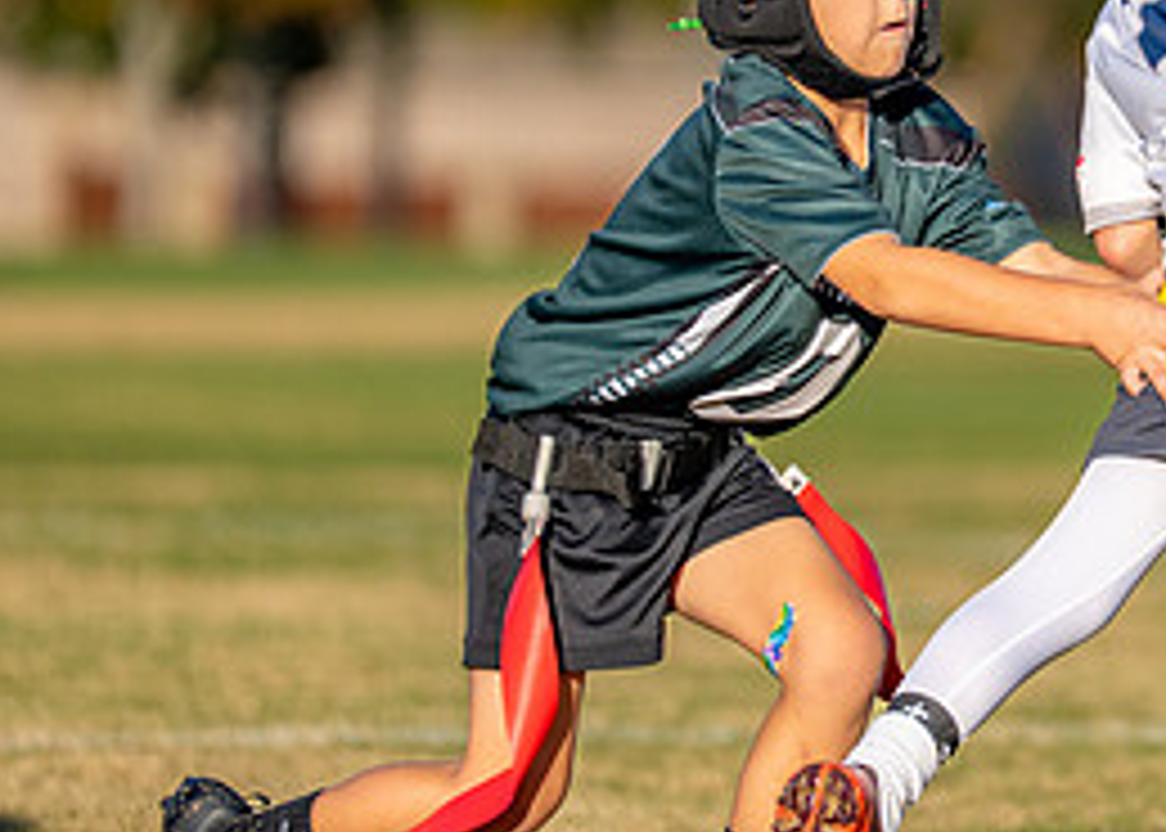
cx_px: 1116
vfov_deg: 2.7
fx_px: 17915
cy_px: 233
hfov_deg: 3.7
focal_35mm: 541
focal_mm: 200
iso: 200
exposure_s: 1/3200
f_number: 2.8
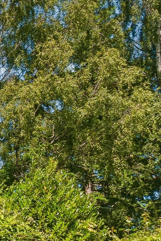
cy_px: 235
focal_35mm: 98
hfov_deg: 10.1
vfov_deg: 20.2
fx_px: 659
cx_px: -333
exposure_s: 1/200
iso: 200
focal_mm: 15
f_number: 10
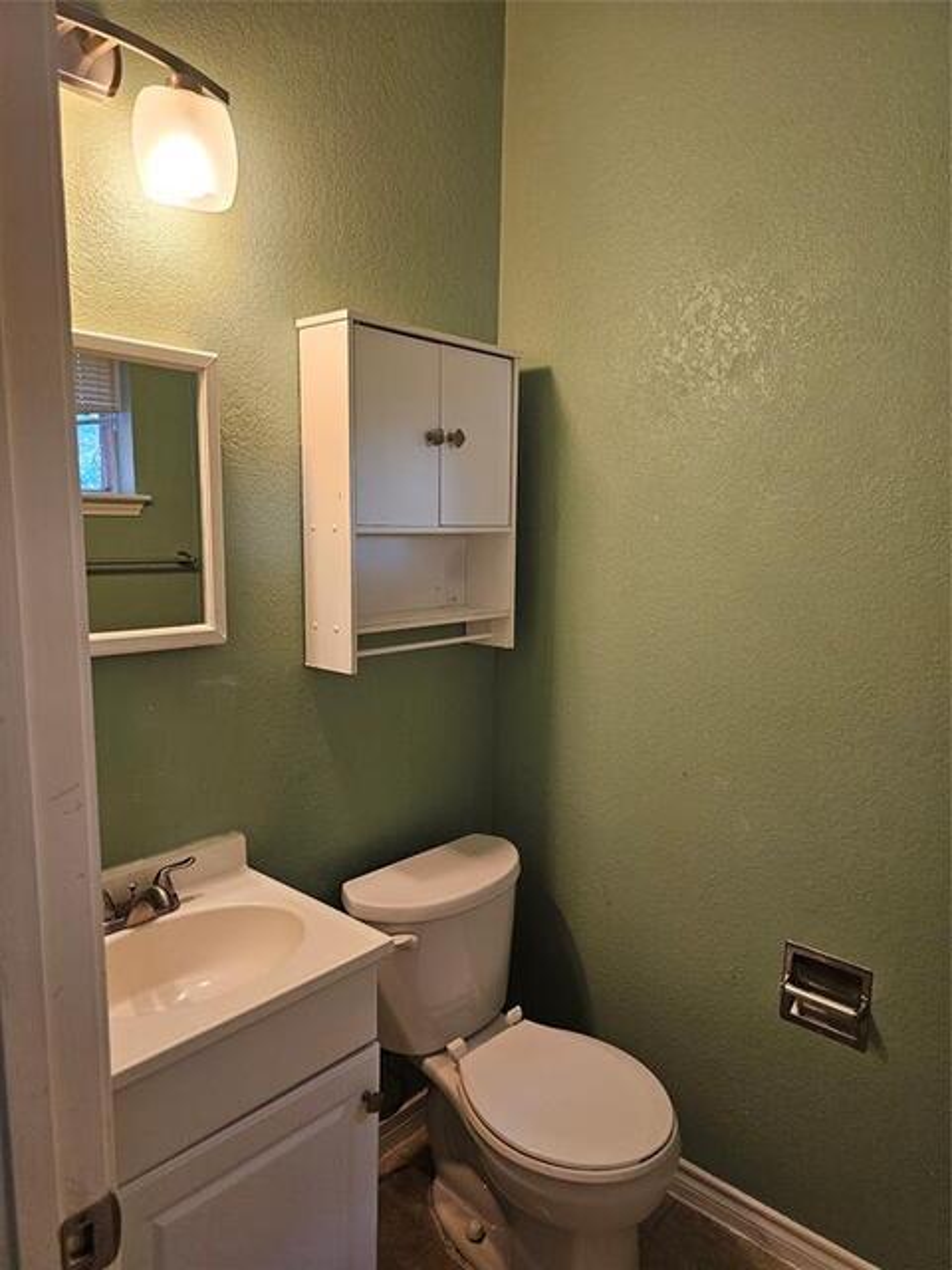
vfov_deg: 73.9
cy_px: 635
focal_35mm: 23
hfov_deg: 58.9
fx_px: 843
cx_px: 476
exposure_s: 1/120
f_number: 1.7
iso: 500
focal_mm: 6.3
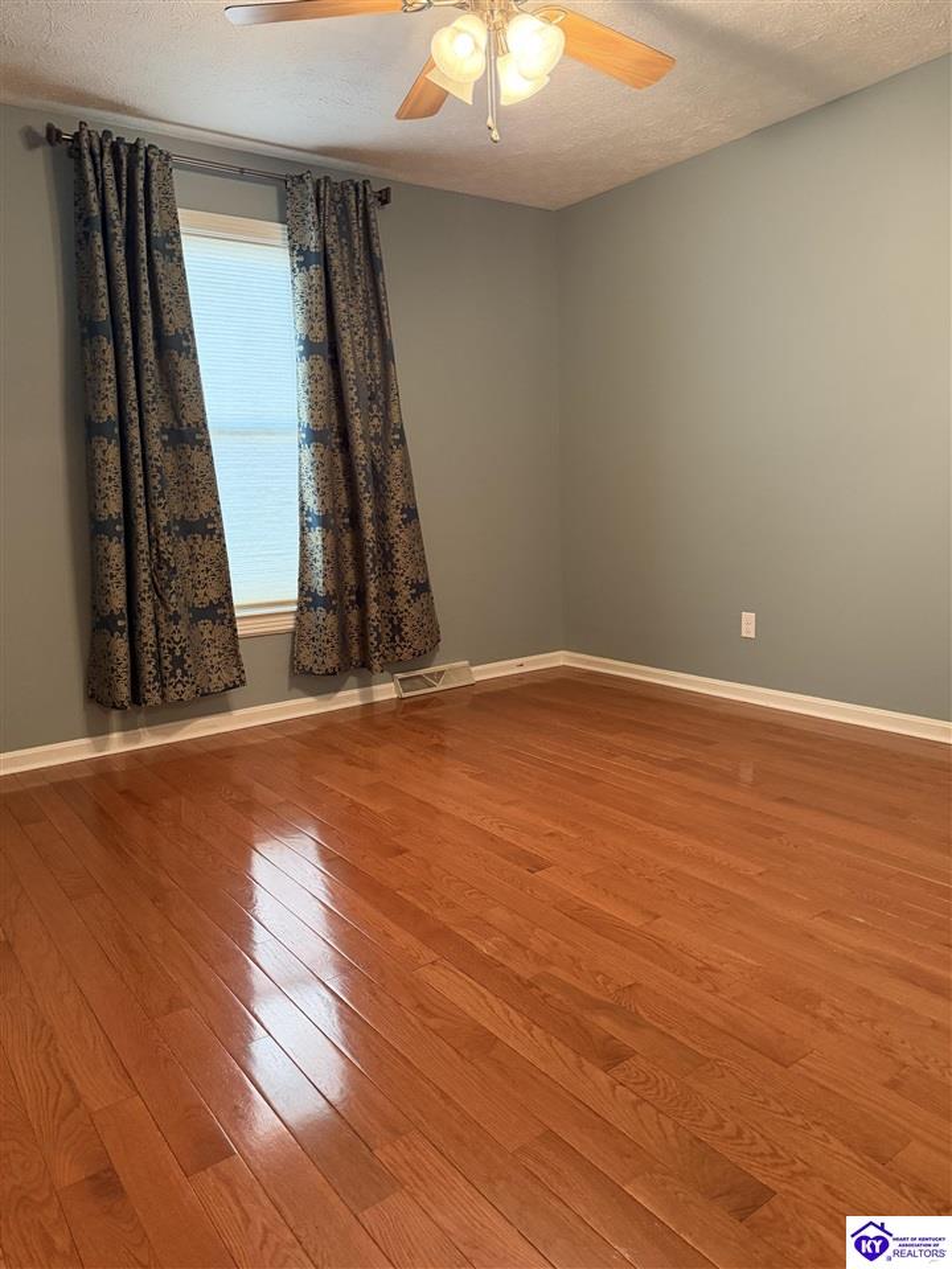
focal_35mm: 24
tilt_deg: -9.1
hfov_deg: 56.8
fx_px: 880
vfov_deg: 71.6
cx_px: 476
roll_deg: +2.8
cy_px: 634
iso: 640
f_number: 1.78
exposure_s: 1/40
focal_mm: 6.76
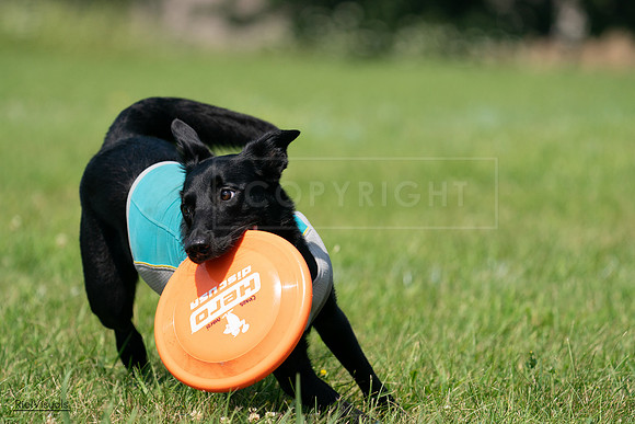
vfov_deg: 4.6
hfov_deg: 6.9
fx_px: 5293
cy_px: 212
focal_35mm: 300
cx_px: 318
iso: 800
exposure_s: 1/4000
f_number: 5.6
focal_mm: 300
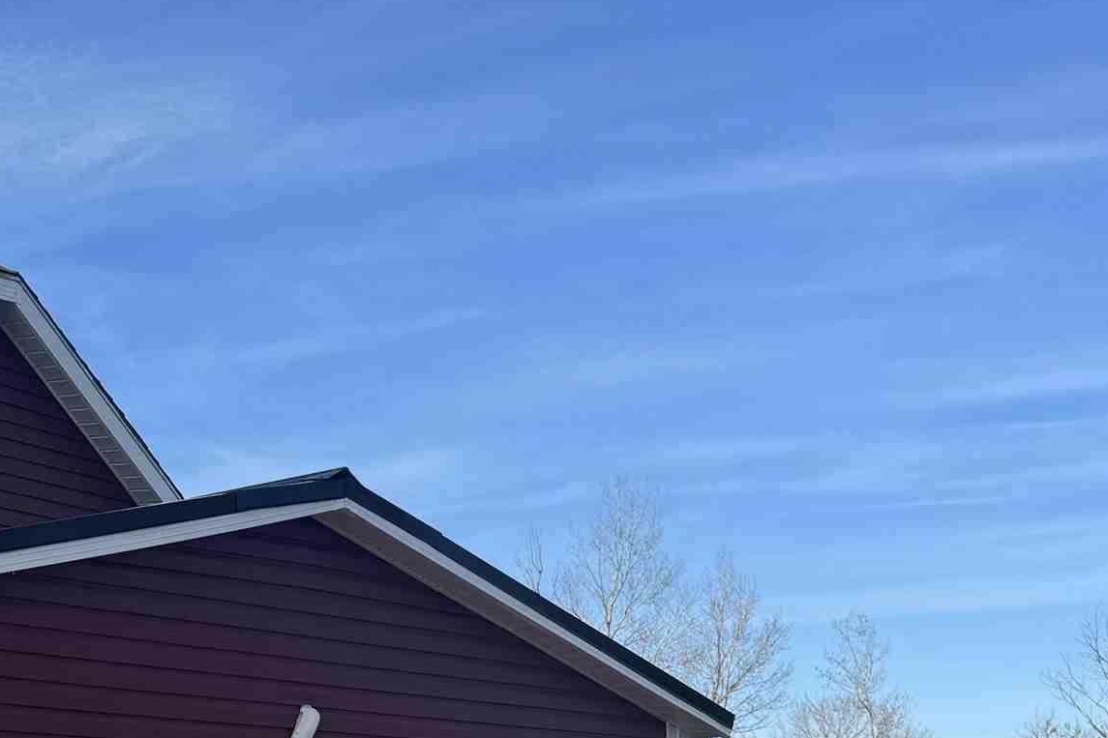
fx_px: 2062
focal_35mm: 67
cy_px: 1023
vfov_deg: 18.5
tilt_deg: -4.3
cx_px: 83
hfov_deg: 28.7
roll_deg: +0.2
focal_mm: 6.76
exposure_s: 1/3096
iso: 80
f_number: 1.78
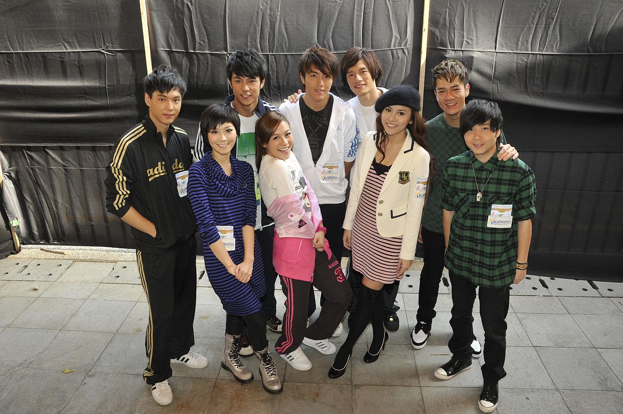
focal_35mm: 30
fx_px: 519
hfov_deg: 62.0
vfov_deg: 43.5
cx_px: 312
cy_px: 207
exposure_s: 1/160
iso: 640
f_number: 5
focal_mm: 20
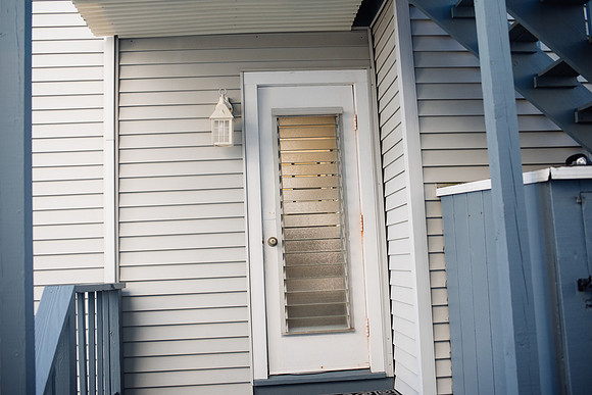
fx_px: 576
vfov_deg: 37.9
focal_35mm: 35
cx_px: 296
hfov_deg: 54.4
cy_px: 198
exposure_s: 1/1250
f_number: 2.8
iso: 640
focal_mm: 35
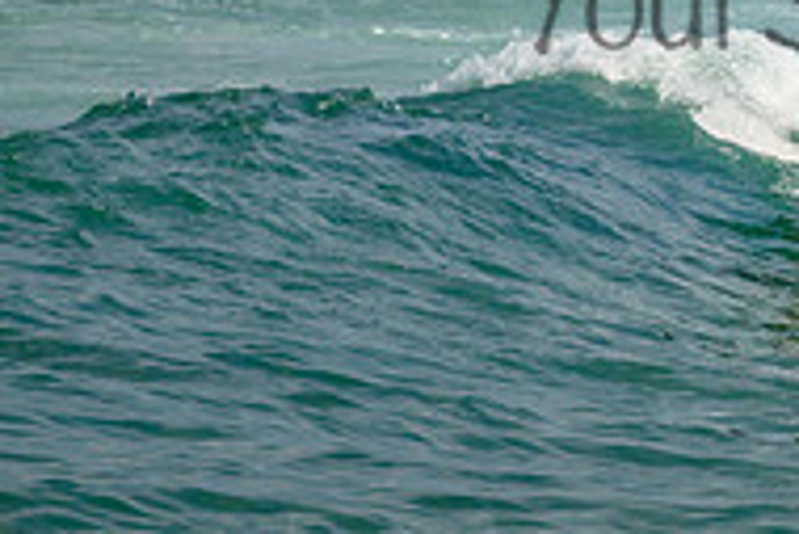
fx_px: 54150
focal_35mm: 2438
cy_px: -48
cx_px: 950
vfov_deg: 0.6
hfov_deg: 0.8
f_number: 11
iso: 900
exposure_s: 1/2000
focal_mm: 800
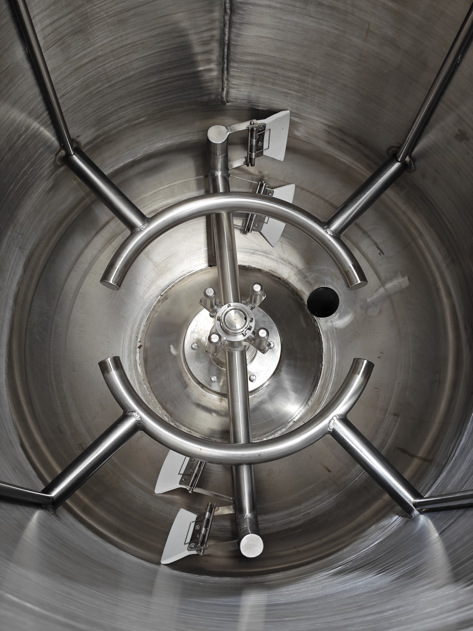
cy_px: 316
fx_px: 838
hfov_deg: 31.5
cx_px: 236
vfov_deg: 41.2
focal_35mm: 46
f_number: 1.9
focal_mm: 8.7
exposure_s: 1/68.4
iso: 400
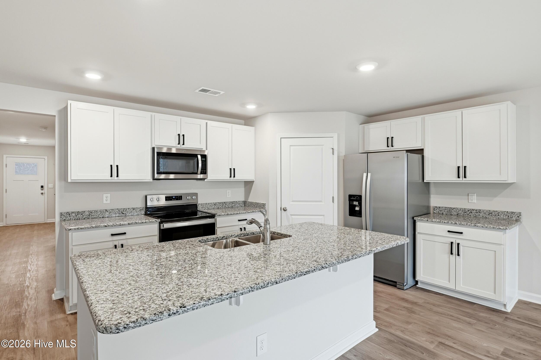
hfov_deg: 86.9
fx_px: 285
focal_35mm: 19
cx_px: 270
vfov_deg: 64.5
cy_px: 180
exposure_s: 1/100
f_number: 8
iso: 160
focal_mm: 19
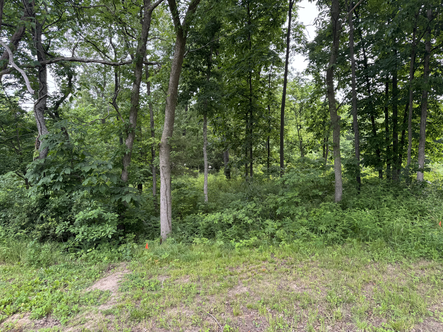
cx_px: 222
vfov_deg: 56.8
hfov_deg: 71.6
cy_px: 166
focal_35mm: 24
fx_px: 307
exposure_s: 1/211
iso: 80
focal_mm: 6.76
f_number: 1.78
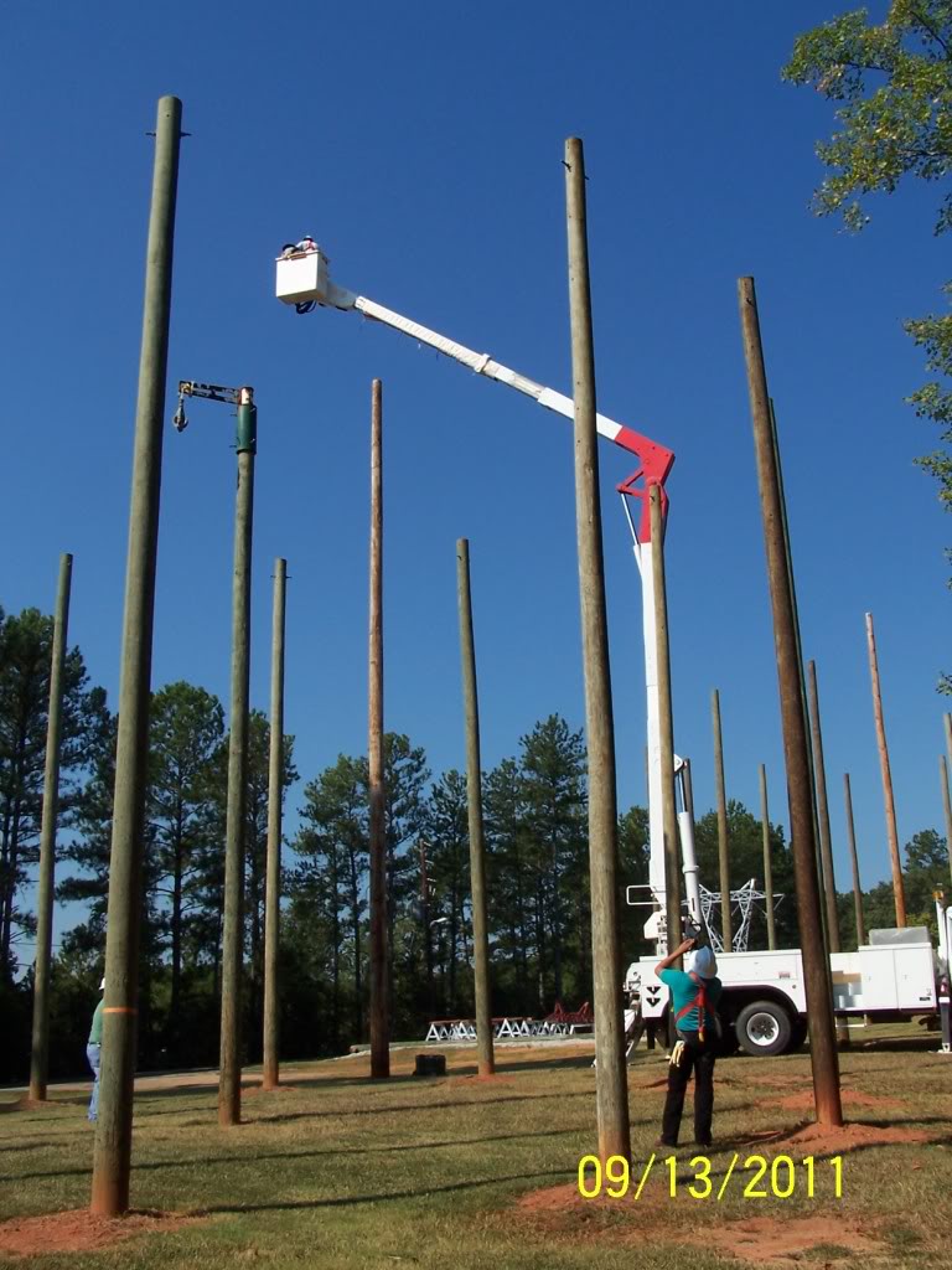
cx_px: 476
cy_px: 635
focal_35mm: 38
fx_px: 1393
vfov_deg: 49.0
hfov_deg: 37.7
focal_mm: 6.3
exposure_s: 1/500
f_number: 5.6
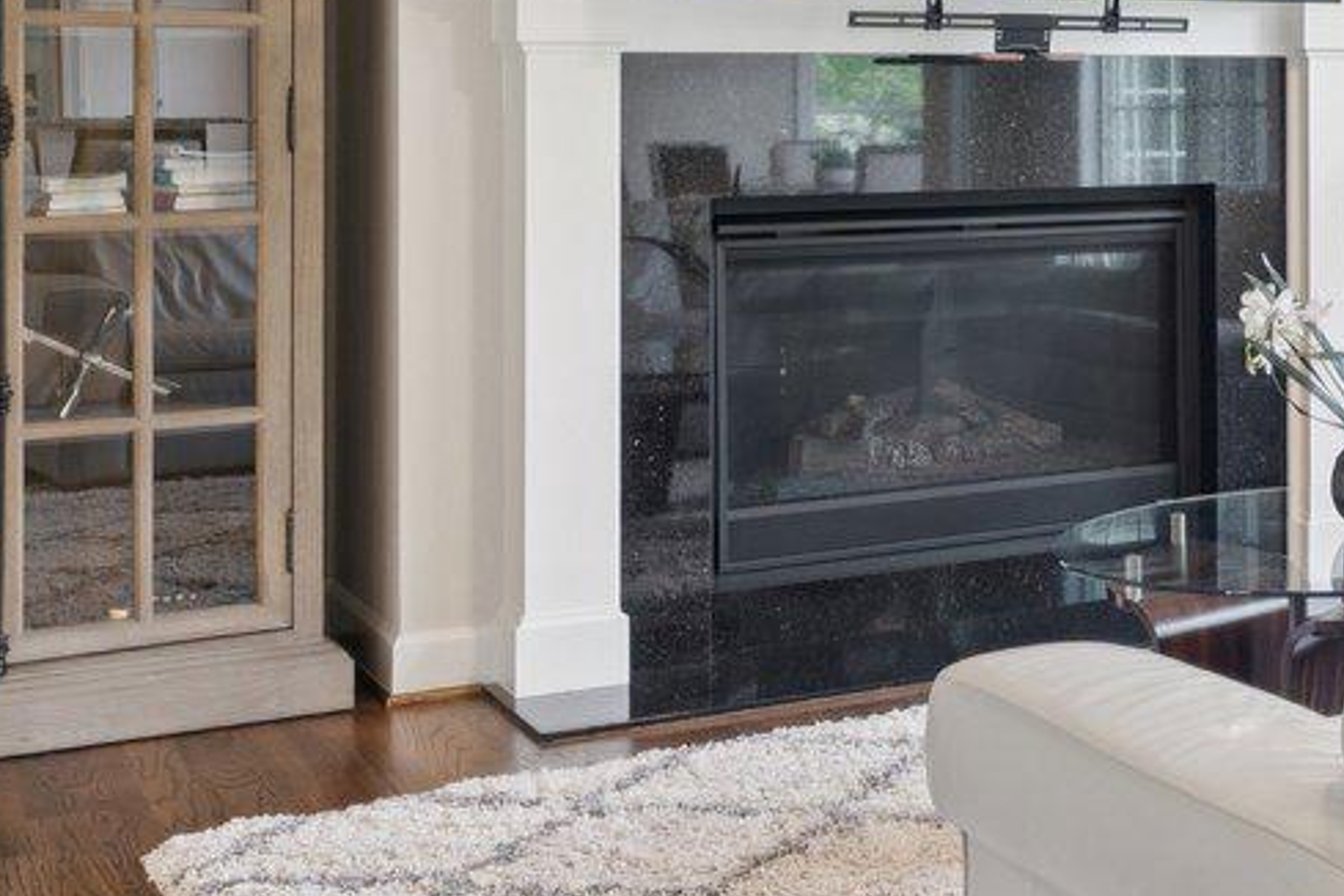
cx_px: 1858
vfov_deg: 20.1
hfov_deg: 25.0
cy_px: 164
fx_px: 2501
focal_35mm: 67
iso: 400
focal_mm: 16
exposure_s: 1/15
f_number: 7.1
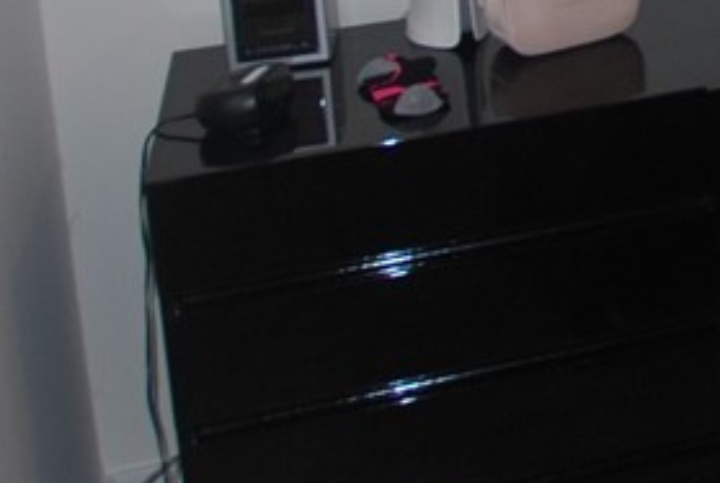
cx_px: 1281
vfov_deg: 13.6
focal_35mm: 91
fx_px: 1823
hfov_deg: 18.0
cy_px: -376
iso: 200
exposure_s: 1/60
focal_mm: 10
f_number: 3.5
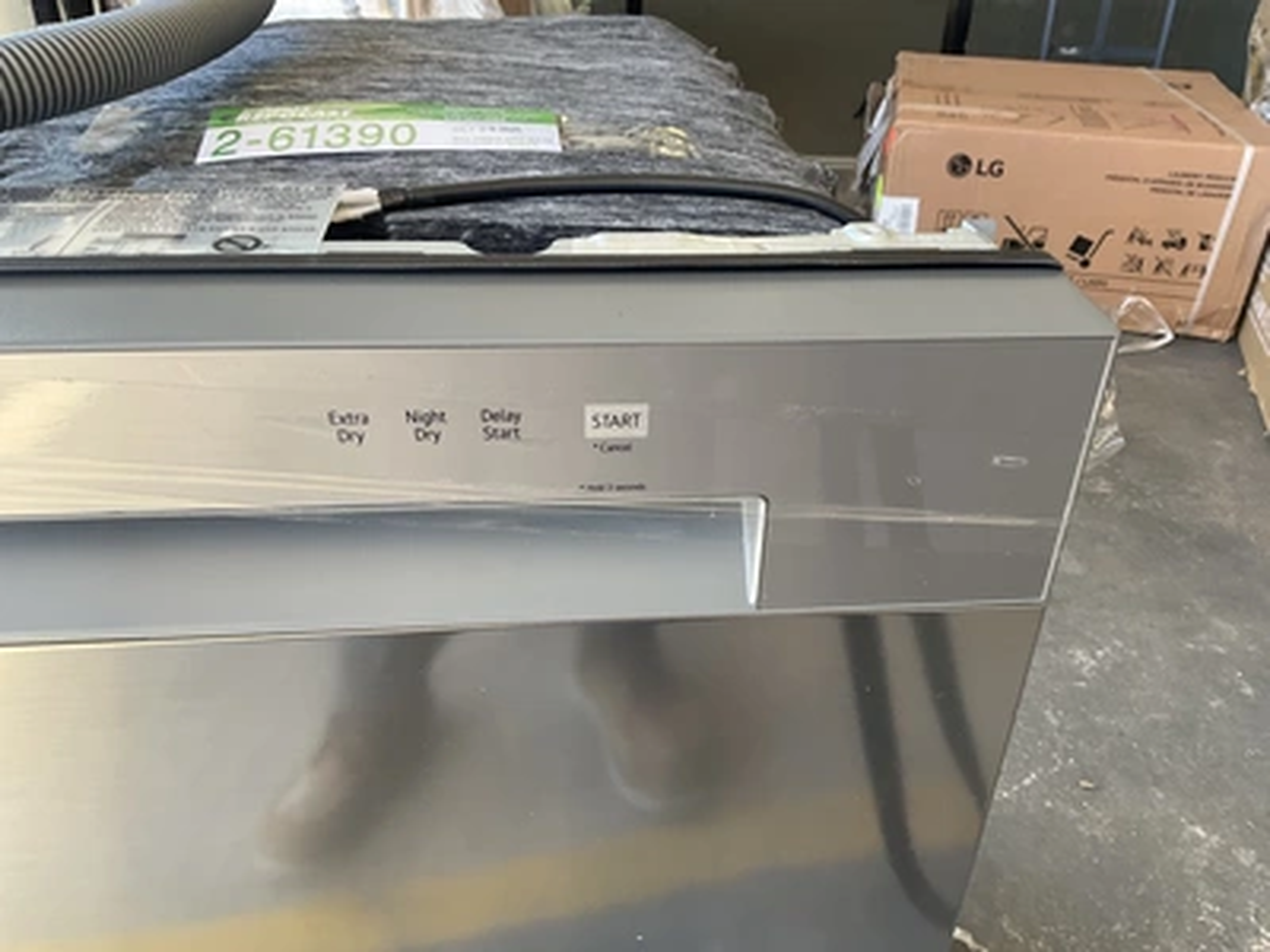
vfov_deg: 48.2
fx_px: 1064
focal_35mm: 29
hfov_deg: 61.7
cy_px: 476
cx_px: 635
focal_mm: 3
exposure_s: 1/109
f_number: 1.8
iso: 80
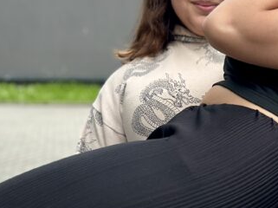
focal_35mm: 115
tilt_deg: +4.9
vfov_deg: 12.6
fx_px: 923
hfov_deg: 16.8
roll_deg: -0.8
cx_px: 274
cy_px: -35
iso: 80
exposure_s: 1/1289
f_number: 1.78
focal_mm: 6.86
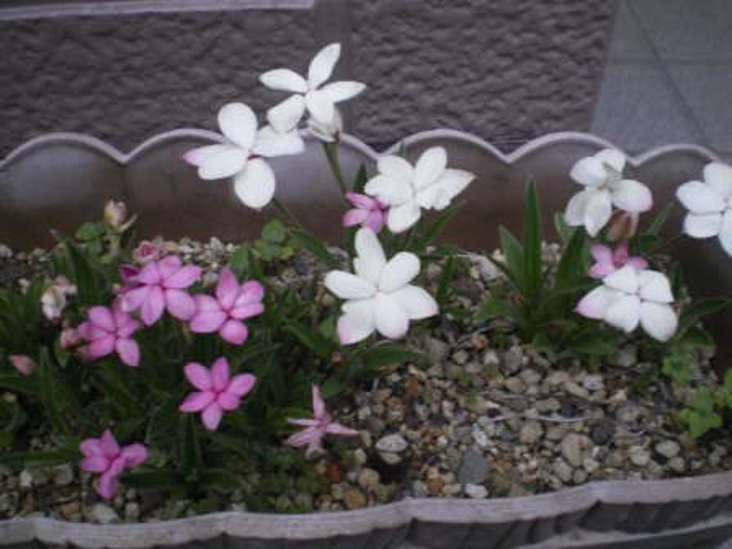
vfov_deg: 37.7
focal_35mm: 38
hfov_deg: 49.0
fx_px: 804
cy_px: 274
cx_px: 366
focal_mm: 6.3
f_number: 3.1
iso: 80
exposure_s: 1/30
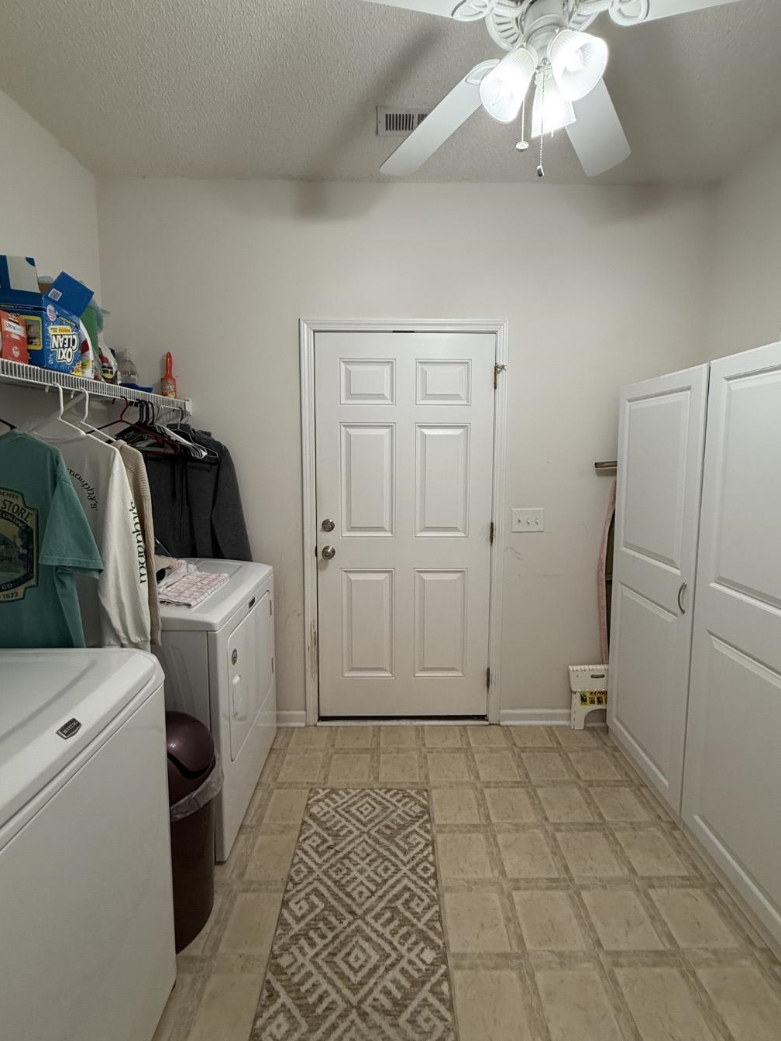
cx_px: 394
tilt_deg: -4.7
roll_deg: -0.7
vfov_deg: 98.1
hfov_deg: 81.7
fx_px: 451
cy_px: 496
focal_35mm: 15
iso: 200
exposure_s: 1/60
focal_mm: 2.22
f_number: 2.2
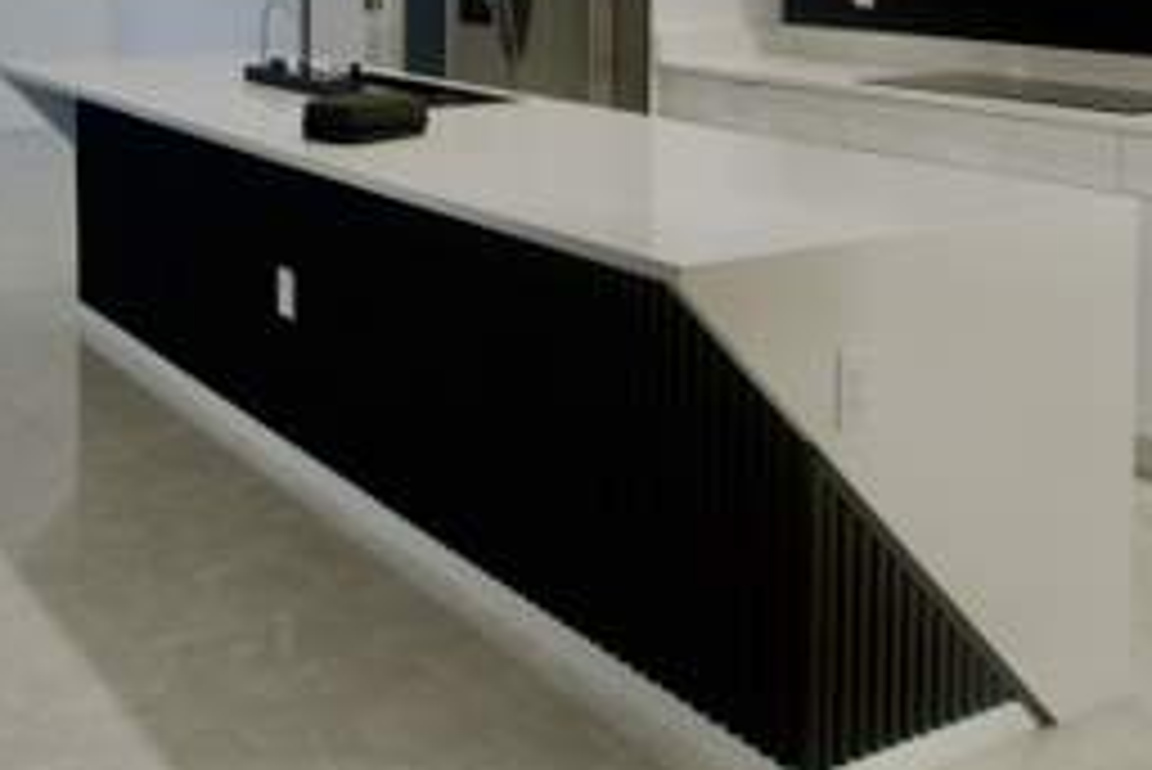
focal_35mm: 45
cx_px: 266
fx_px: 1441
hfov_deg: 42.0
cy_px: 81
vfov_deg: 28.8
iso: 200
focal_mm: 16
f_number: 6.3
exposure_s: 1/5
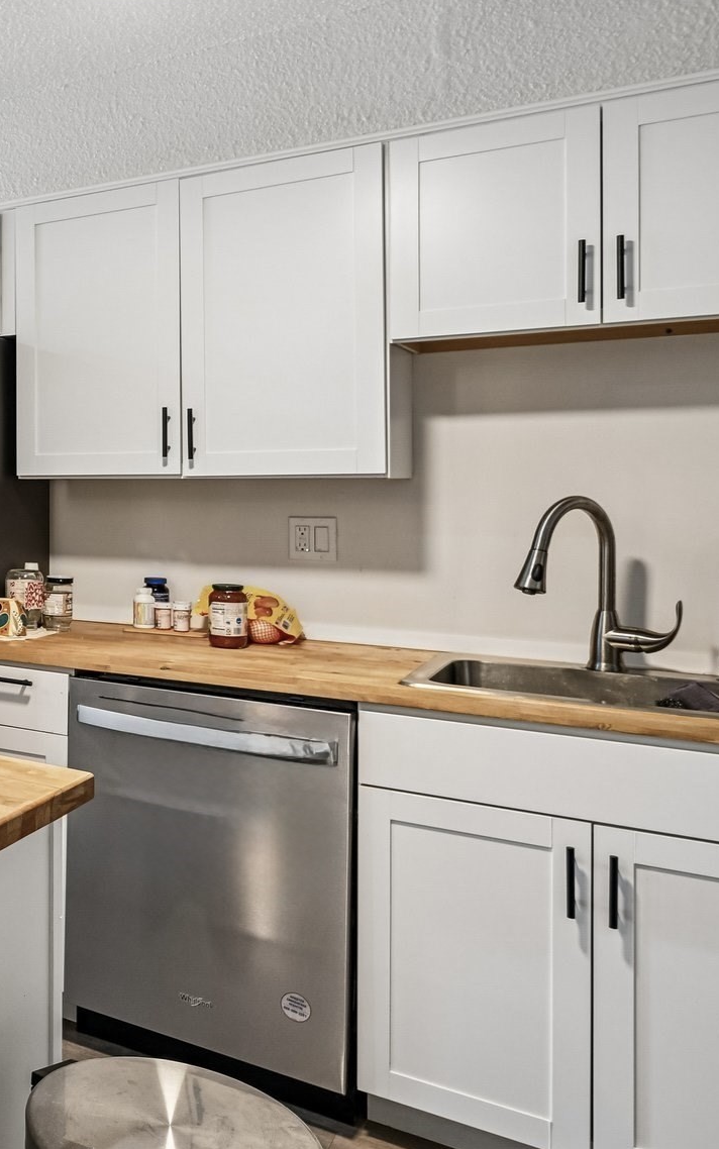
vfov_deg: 57.8
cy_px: 483
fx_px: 1034
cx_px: -229
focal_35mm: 33
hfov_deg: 30.0
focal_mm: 18
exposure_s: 1/13
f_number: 8
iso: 400
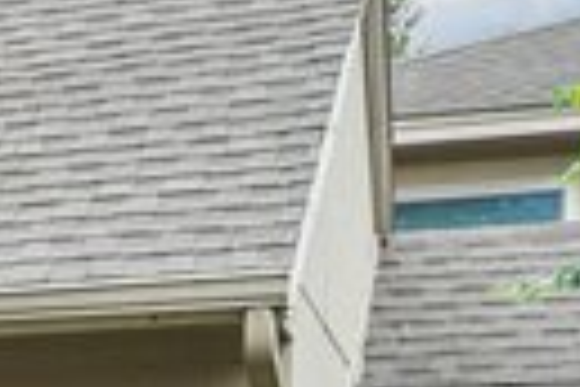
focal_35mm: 151
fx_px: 2440
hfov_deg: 11.5
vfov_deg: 8.6
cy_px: 785
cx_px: -742
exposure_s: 1/30
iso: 200
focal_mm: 30.5
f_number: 8
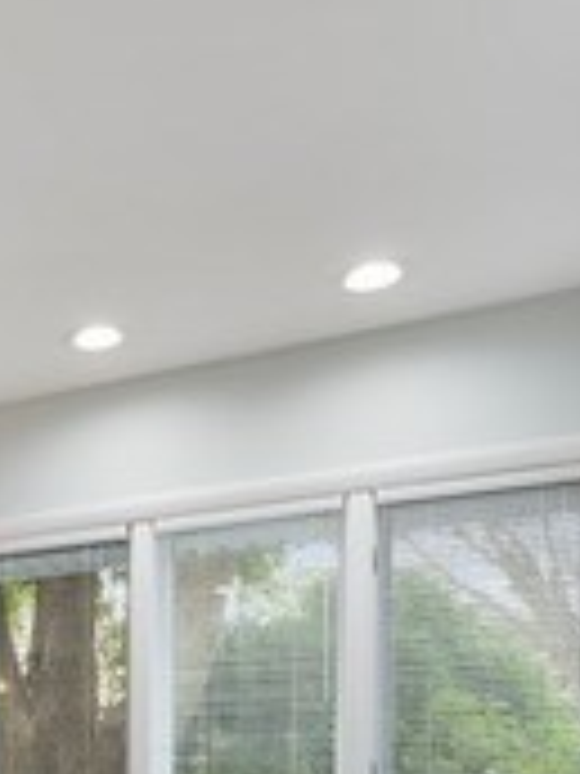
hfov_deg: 25.9
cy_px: 819
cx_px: -126
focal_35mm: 50
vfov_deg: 33.9
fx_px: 1117
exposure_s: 1/4
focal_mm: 14
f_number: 9.5
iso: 200
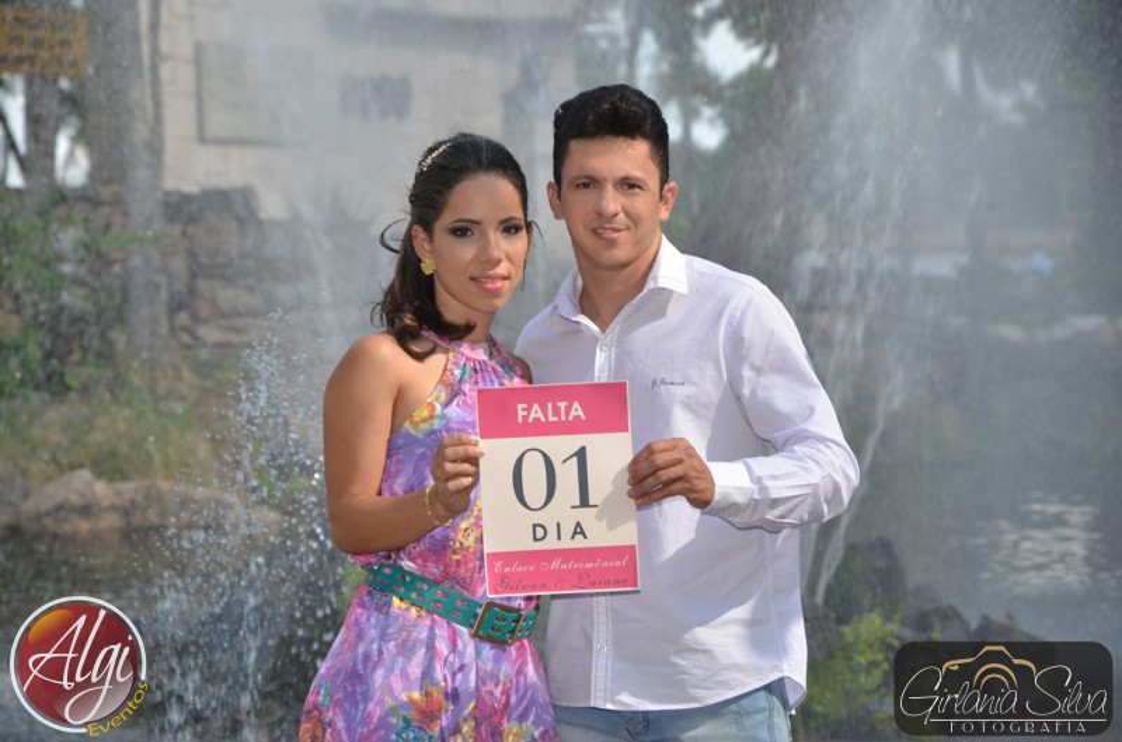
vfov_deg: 8.7
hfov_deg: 13.1
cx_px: 561
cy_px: 371
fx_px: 4896
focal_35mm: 158
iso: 200
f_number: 9
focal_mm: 105
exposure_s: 1/200
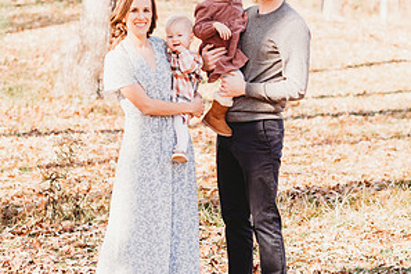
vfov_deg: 10.6
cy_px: 90
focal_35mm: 129
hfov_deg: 15.9
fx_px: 1473
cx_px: 206
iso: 80
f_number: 2.8
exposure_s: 1/200
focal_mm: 85
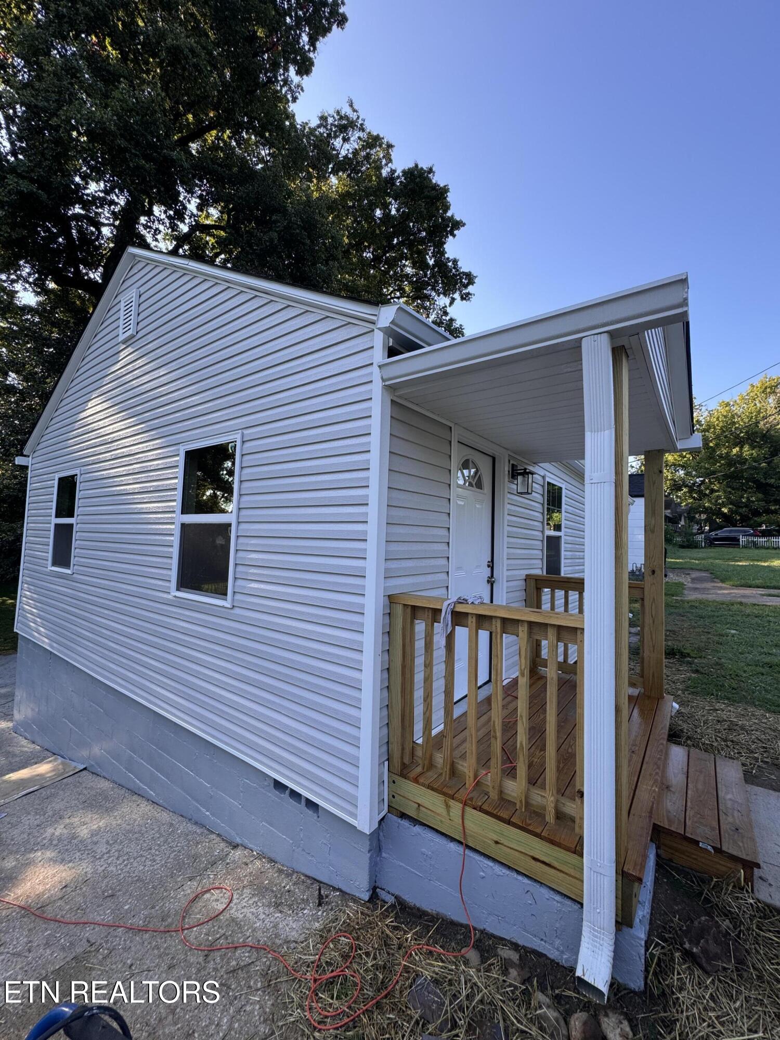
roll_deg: -1.9
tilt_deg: +2.0
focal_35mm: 14
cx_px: 390
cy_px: 520
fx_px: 421
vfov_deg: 102.1
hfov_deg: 85.7
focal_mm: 2.22
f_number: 2.2
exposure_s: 1/311
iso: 40
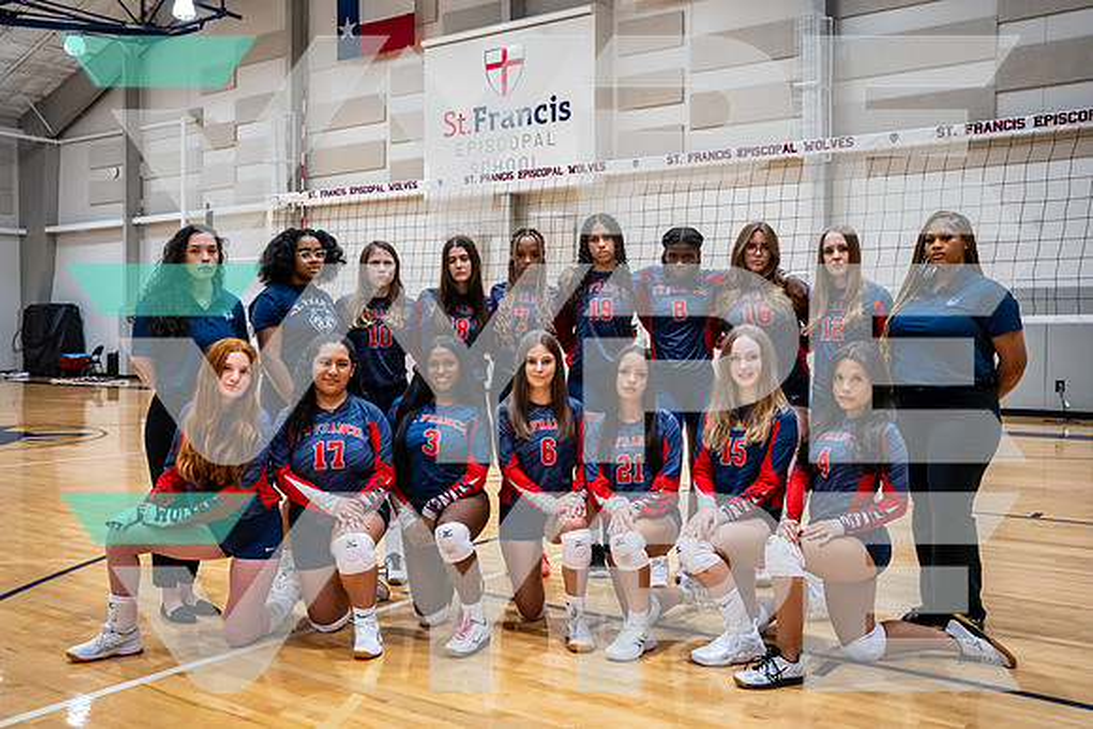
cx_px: 546
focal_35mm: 35
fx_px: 1054
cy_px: 364
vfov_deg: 38.2
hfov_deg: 54.8
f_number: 7.1
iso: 5000
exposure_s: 1/160
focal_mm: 34.7
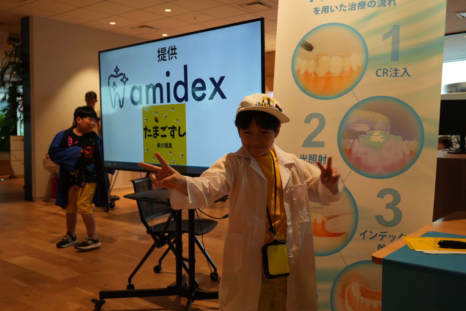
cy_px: 156
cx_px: 233
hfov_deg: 54.4
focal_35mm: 35
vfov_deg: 37.9
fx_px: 453
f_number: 4
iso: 800
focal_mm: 35
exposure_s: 1/160
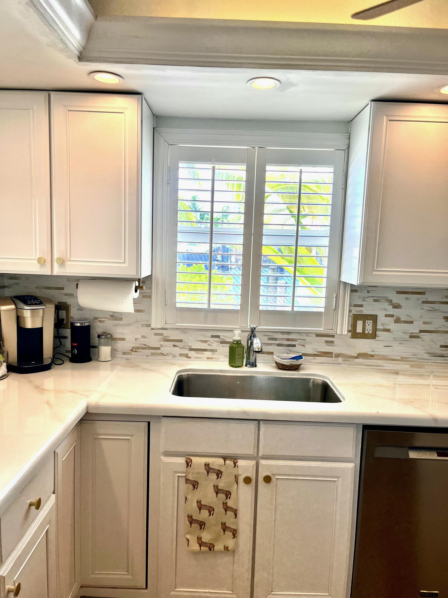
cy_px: 299
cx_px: 224
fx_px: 449
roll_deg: -1.8
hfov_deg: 53.1
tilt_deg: -7.1
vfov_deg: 67.3
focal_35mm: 26
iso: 40
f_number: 1.6
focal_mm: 5.1
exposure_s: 1/120
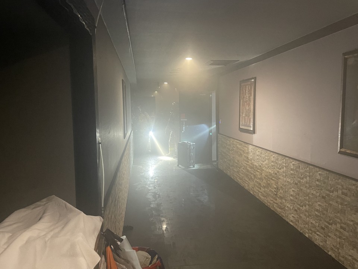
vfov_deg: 53.1
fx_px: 269
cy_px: 134
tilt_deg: -2.8
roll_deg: +1.7
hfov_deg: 67.3
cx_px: 179
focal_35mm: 26
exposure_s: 1/30
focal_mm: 4.2
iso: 500
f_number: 1.6
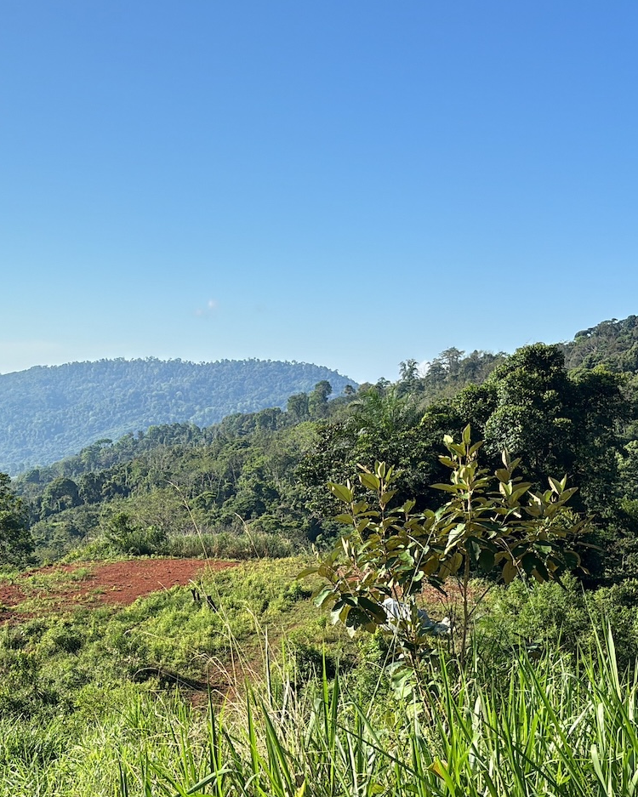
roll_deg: -0.5
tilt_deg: -1.3
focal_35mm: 40
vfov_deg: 45.8
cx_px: 145
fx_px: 944
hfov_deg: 36.3
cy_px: 403
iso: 50
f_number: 1.6
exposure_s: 1/4630
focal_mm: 5.96
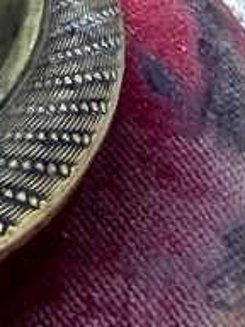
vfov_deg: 11.5
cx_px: -223
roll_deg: -7.4
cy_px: -470
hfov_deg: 9.9
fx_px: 1331
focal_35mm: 141
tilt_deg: -21.5
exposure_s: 1/121
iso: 250
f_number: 2.2
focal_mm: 2.22
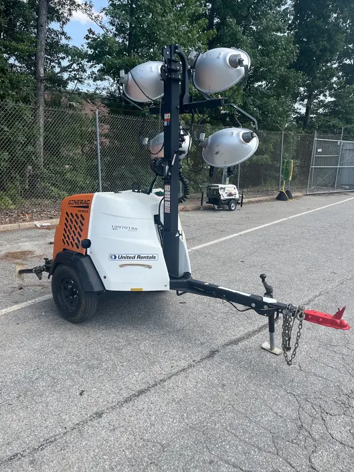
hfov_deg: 51.3
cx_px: 172
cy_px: 236
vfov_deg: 65.3
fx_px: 368
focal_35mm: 27
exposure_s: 1/1721
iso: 50
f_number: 1.6
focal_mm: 5.1
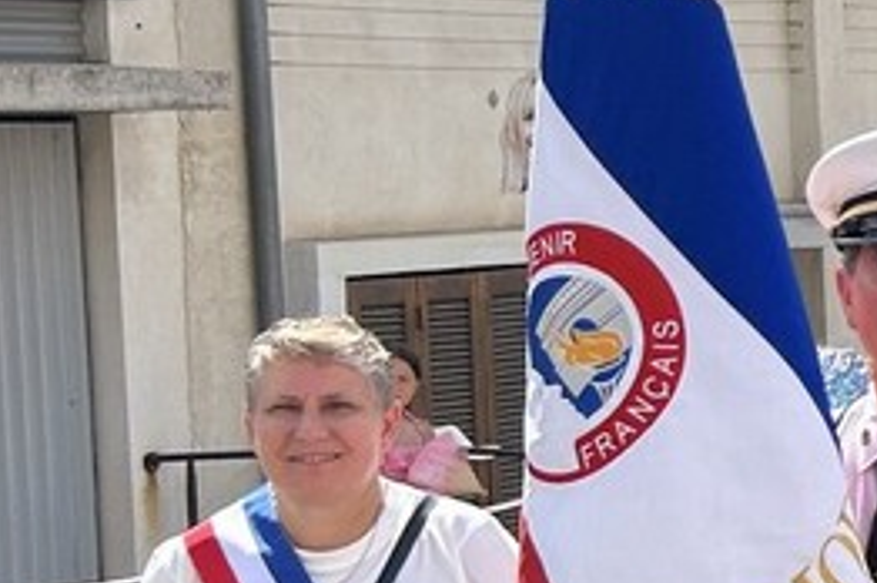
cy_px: 255
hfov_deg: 13.5
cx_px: 1888
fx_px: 3017
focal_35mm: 124
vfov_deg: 11.0
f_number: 1.5
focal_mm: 5.7
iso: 50
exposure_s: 1/4115
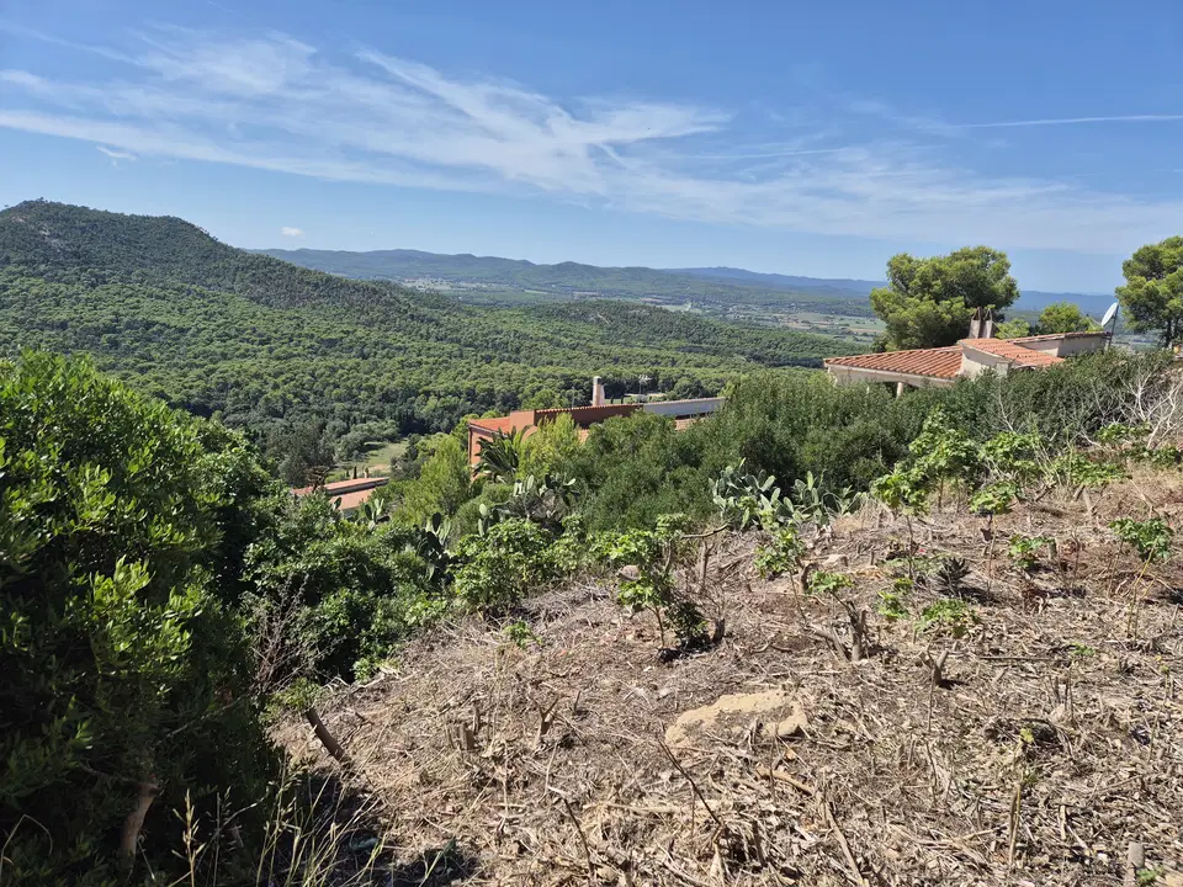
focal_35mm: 23
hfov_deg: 73.9
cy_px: 444
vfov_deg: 58.9
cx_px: 592
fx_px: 786
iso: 25
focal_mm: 5.4
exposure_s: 1/1888
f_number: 1.8
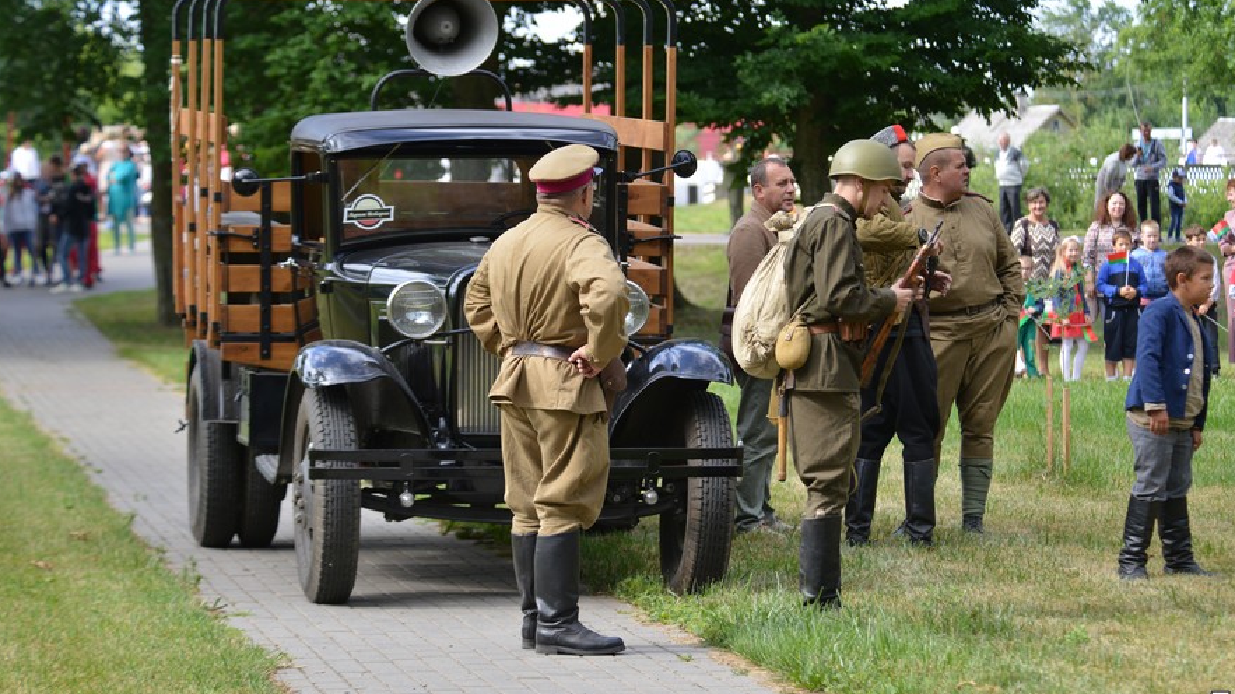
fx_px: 4616
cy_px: 264
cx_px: 706
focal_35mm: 141
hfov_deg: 15.2
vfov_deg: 8.6
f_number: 5
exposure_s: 1/800
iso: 640
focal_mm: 116
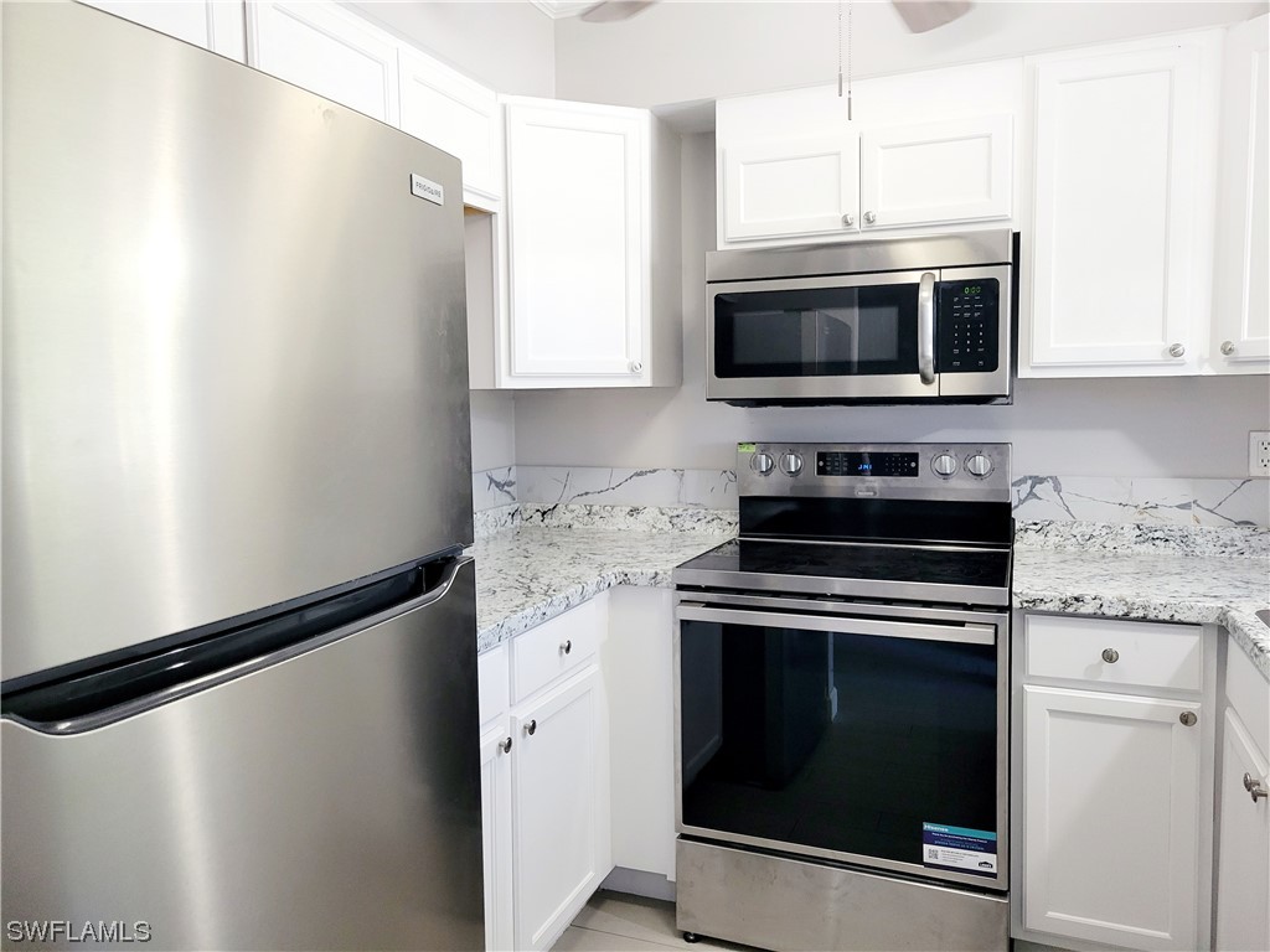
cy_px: 476
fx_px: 954
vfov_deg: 53.1
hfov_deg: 67.3
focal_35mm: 26
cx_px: 635
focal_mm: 5.4
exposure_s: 1/120
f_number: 1.8
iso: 320
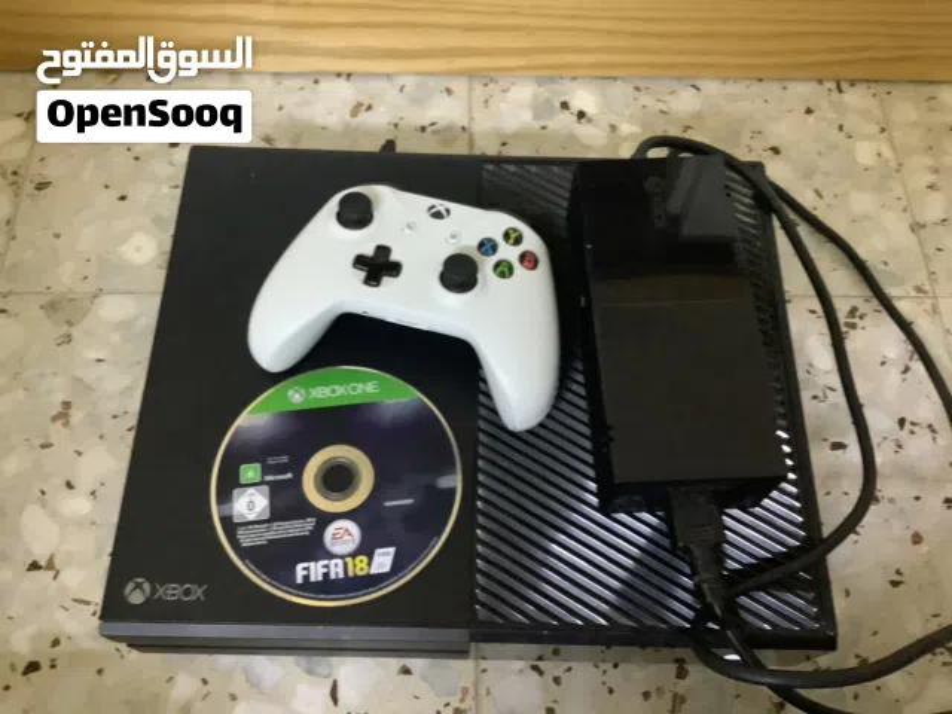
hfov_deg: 58.4
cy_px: 357
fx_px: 853
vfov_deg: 45.4
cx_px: 476
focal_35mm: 31
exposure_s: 1/24
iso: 640
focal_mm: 3.3
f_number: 2.4
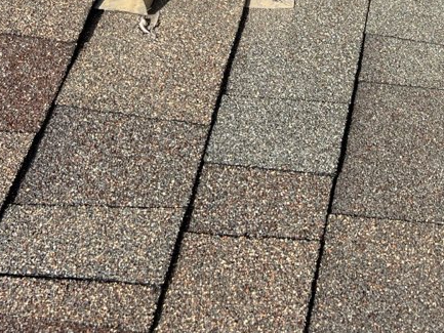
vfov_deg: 23.2
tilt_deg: -42.4
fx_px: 770
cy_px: -19
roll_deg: +29.2
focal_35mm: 60
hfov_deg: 30.2
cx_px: 434
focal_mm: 5.7
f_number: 1.5
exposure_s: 1/4831
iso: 50
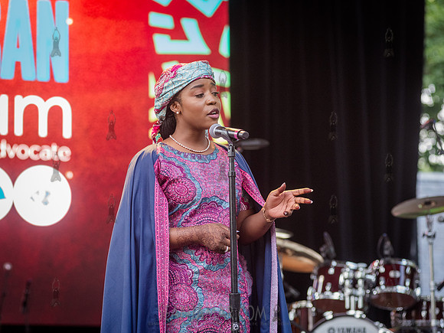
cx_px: 189
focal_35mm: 149
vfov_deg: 10.0
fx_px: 1912
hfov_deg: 13.2
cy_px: 154
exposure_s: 1/320
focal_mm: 125
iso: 2000
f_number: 4
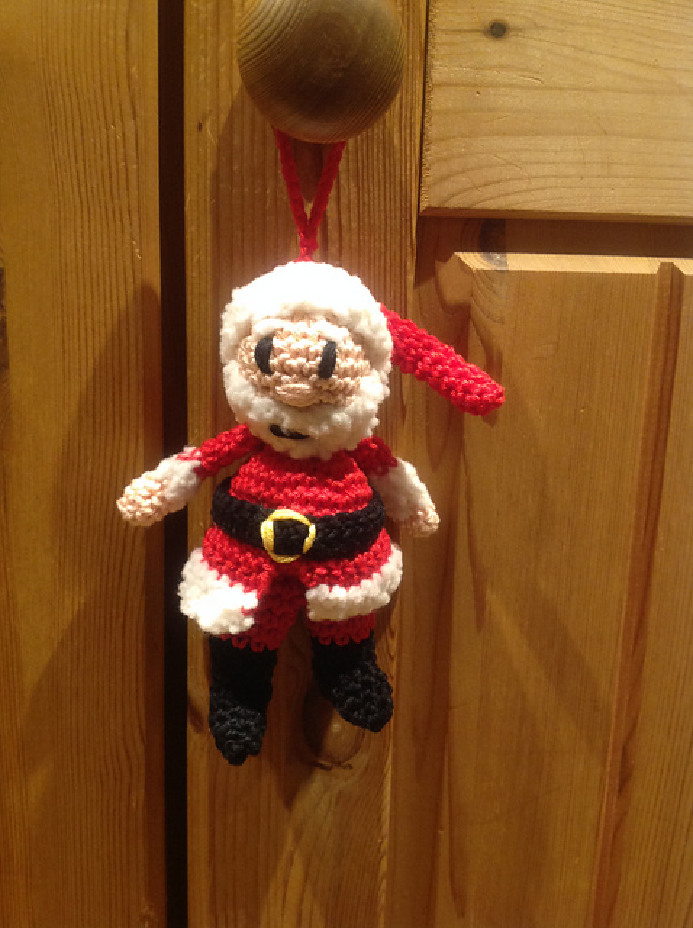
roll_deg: -1.9
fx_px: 937
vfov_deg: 52.7
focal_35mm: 35
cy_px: 464
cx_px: 346
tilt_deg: -13.4
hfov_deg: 40.6
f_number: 2.4
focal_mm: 4.28
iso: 160
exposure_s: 1/15
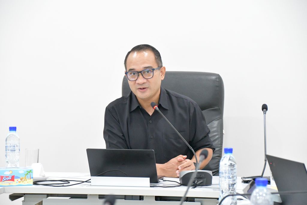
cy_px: 102
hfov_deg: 14.4
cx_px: 154
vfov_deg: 9.7
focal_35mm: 142
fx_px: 1211
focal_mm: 95
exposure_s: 1/125
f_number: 5.3
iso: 11400
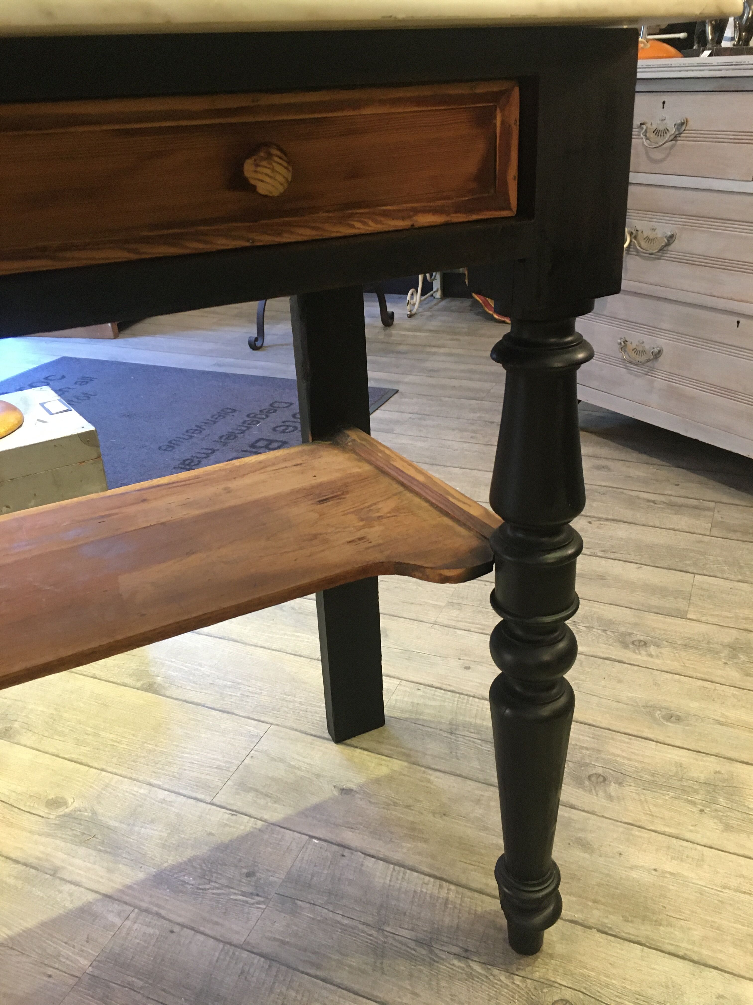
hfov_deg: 48.2
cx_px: 376
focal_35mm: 29
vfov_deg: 61.7
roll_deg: +3.6
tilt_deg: -26.7
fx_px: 841
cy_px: 502
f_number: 2.2
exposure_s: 1/20
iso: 200
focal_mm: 4.15
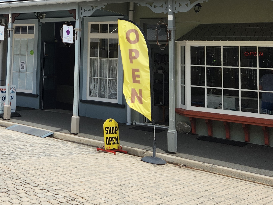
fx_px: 450
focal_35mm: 57
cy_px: 3
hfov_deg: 31.9
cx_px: 18
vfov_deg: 24.6
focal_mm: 5.4
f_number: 1.8
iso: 20
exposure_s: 1/2657
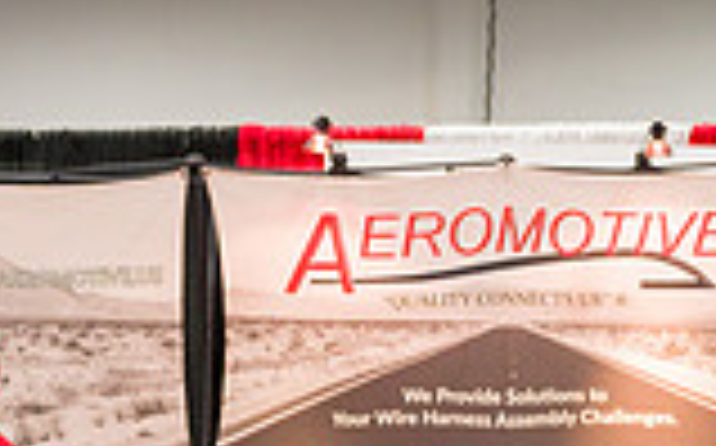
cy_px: 797
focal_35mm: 104
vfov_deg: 11.6
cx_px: 455
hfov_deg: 20.0
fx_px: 2027
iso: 3200
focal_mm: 28
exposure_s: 1/320
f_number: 3.2
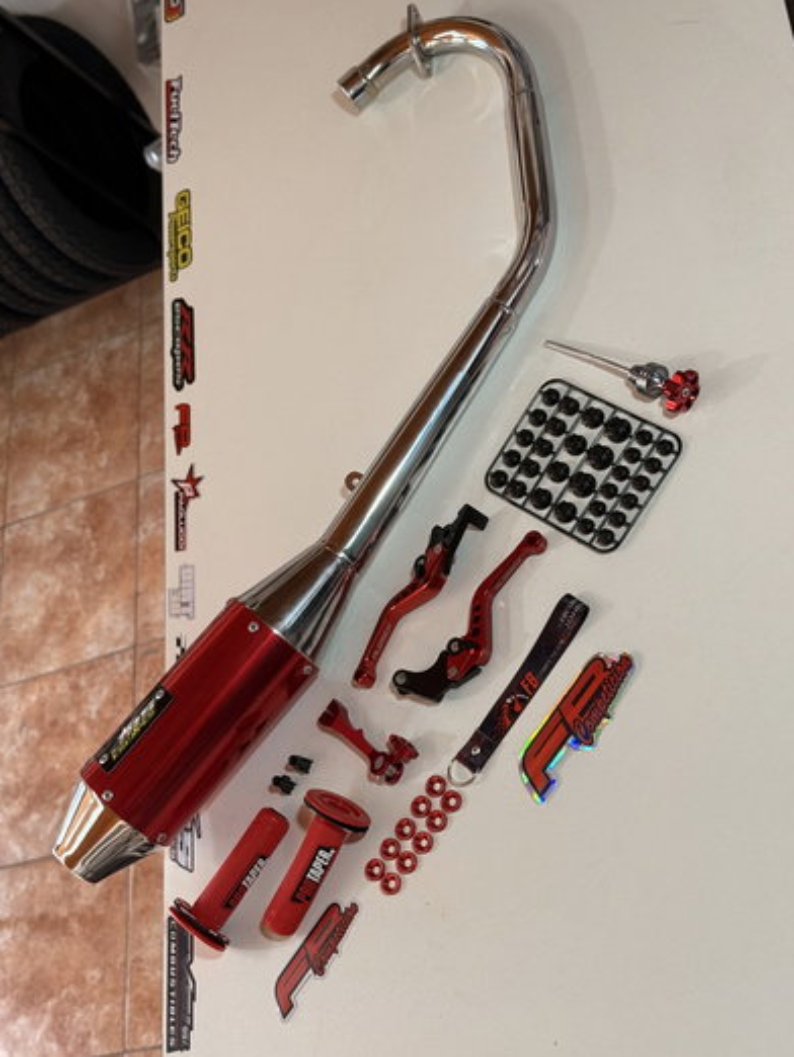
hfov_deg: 29.7
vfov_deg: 38.9
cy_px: 521
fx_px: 1497
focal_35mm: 49
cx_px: 391
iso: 80
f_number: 1.78
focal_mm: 6.76
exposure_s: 1/121
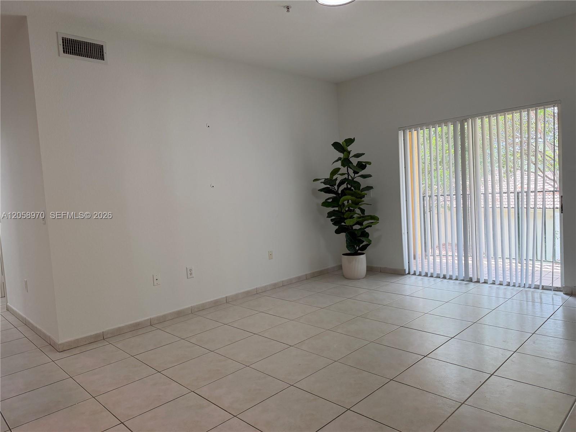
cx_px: 288
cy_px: 216
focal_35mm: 24
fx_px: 399
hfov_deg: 71.6
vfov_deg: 56.8
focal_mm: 6.76
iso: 125
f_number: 1.78
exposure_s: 1/198
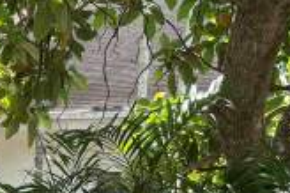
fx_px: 1062
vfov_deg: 10.2
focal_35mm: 132
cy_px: 234
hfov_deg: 14.9
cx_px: -81
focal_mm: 5.96
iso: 64
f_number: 1.6
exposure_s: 1/1117
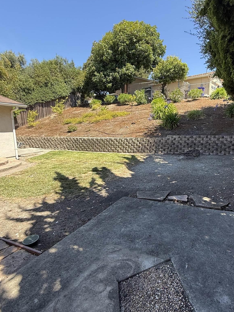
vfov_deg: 79.0
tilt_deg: -5.3
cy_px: 157
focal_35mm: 21
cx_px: 139
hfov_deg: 63.0
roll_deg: +0.8
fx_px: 189
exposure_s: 1/393
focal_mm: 2.22
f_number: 2.2
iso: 50
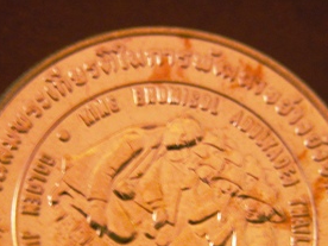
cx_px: 158
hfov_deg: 9.2
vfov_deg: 6.9
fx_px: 2037
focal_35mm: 215
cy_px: 204
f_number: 3.7
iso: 276
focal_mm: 29.5
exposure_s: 1/4.2
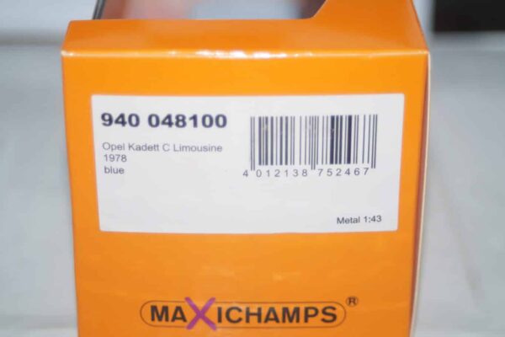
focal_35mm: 90
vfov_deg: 15.2
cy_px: 168
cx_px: 252
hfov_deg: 22.6
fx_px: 1262
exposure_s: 1/160
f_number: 5.6
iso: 200
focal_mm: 60
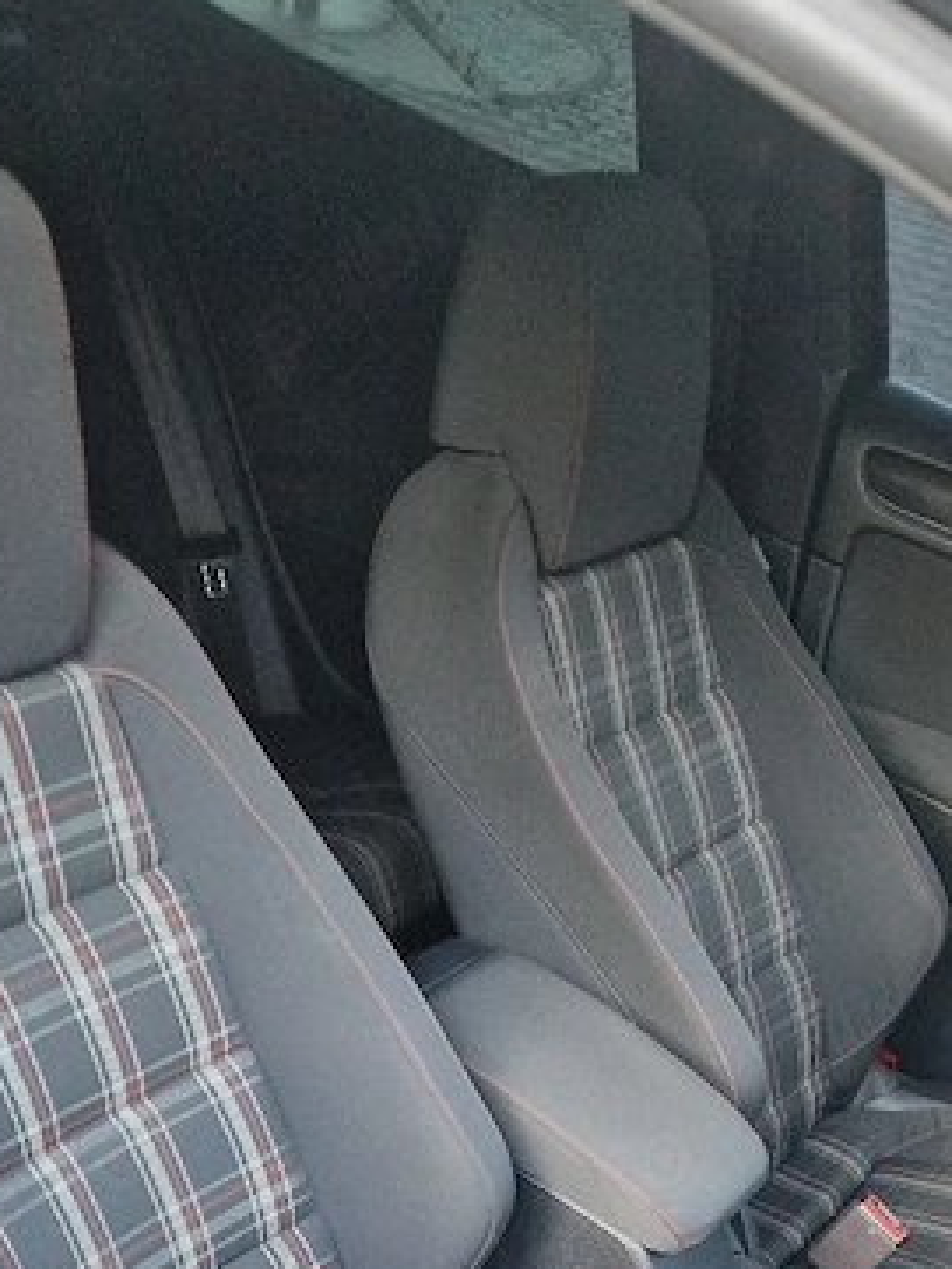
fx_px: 1869
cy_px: 1378
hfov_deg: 28.4
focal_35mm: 51
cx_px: 608
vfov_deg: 33.0
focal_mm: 5.4
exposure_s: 1/100
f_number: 1.8
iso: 1000
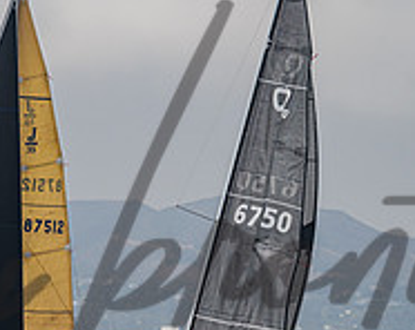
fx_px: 8016
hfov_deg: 3.0
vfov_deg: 2.4
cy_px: 293
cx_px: 254
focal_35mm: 654
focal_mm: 200
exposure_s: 1/640
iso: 160
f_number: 6.3
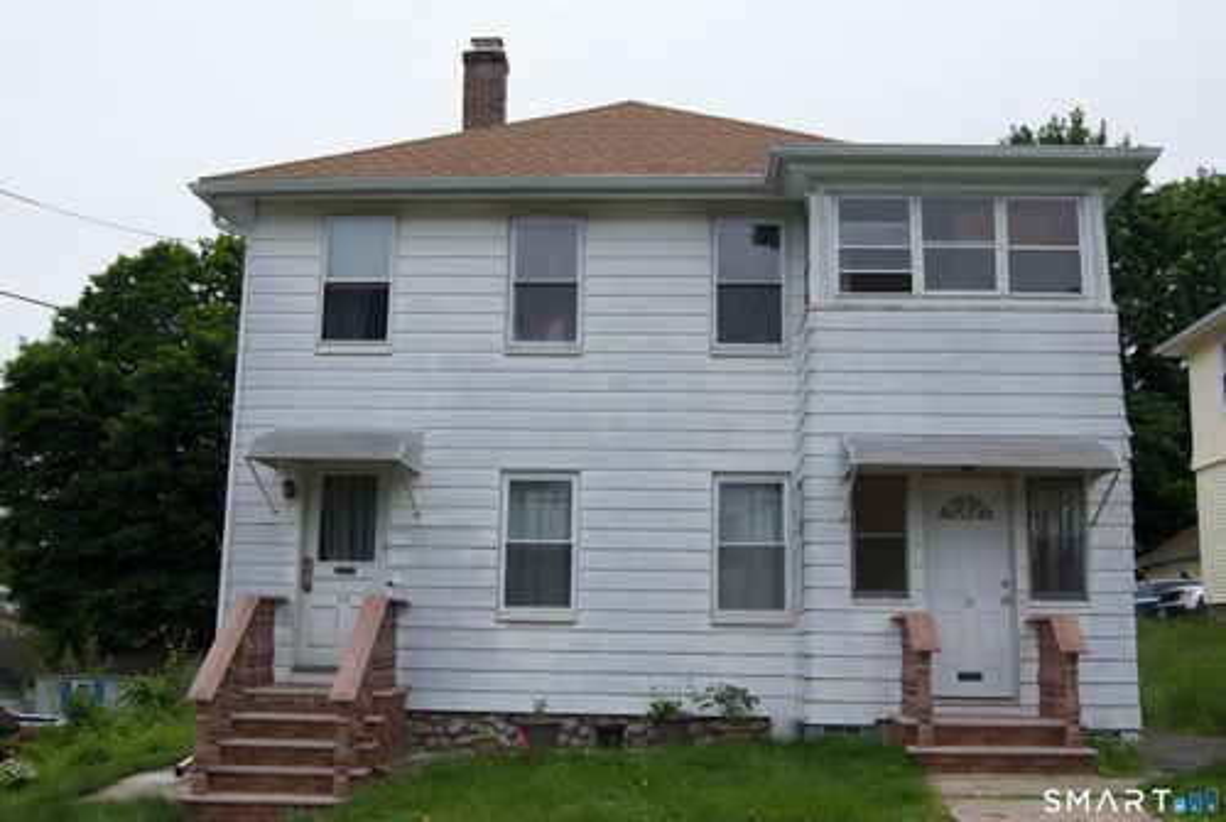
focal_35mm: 39
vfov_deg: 34.3
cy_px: 411
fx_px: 1330
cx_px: 613
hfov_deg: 49.5
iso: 100
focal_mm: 26
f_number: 8
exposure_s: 1/250
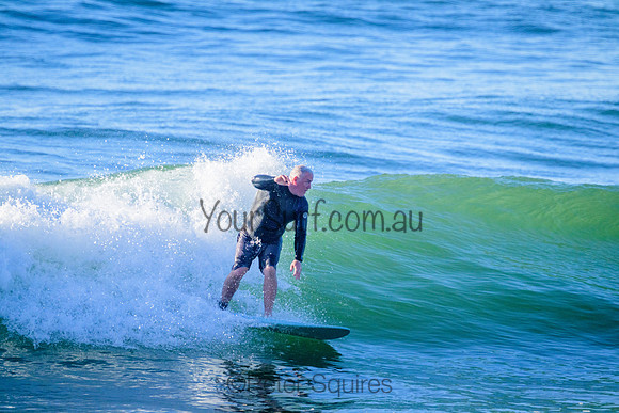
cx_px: 310
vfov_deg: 1.7
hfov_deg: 2.6
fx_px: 13758
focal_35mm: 800
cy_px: 206
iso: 1800
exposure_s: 1/2000
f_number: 11
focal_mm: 800
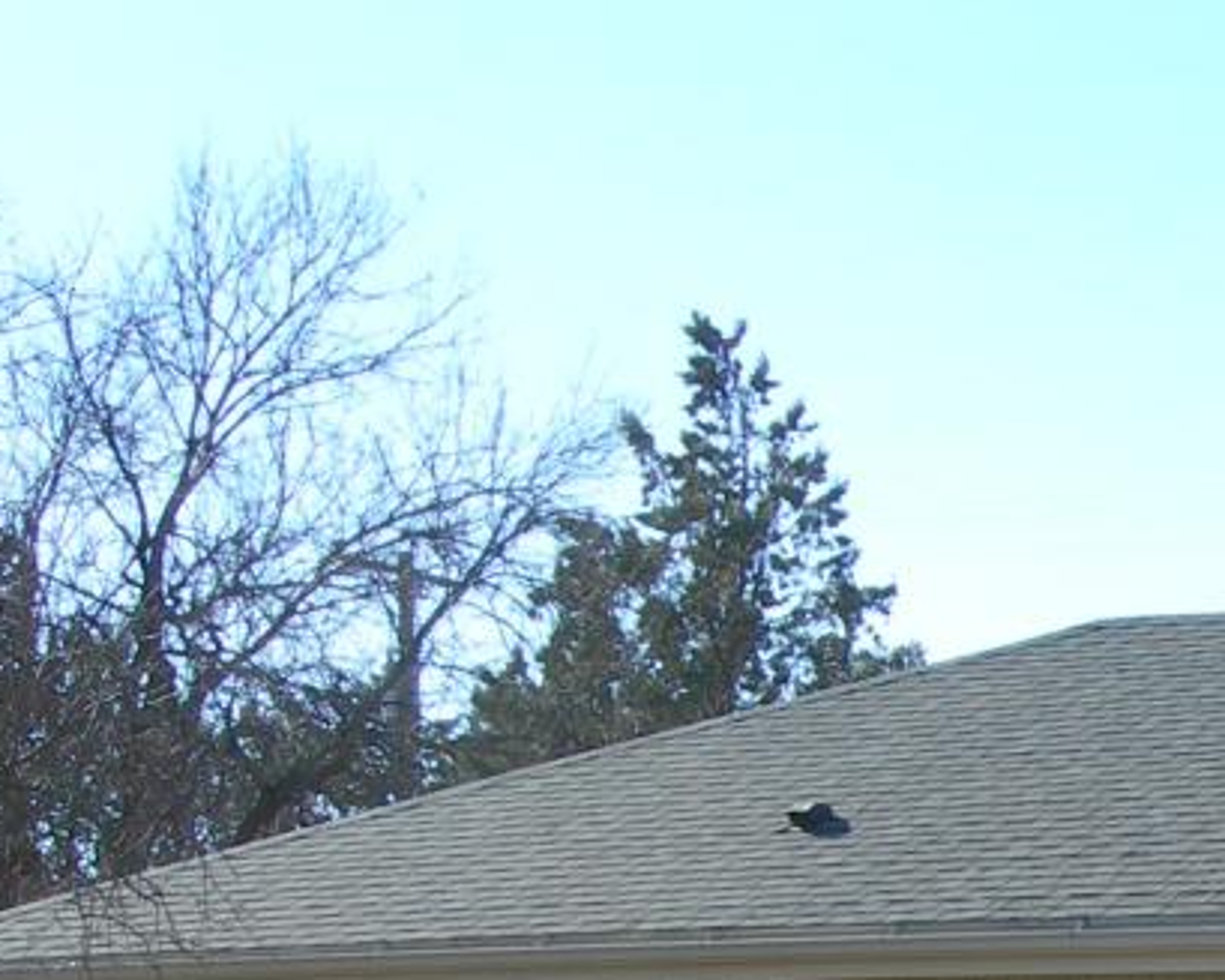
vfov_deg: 12.7
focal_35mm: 116
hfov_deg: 15.3
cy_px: 1382
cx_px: 1848
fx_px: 4205
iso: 50
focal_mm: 7.8
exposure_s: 1/225
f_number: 4.8
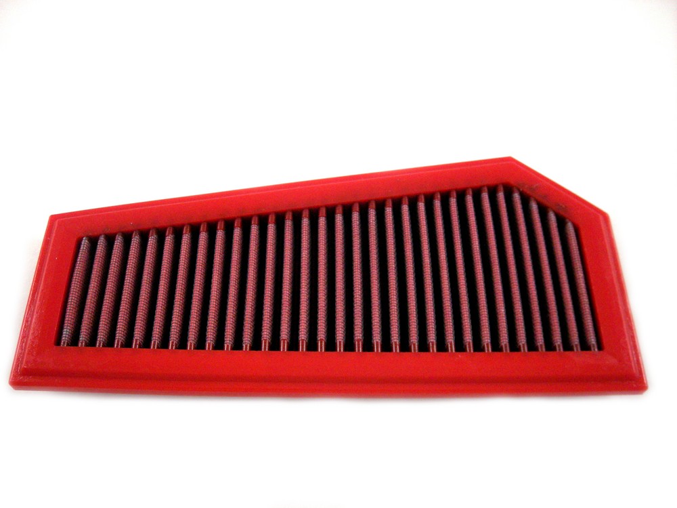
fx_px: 685
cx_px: 338
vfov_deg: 40.7
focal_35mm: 35
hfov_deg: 52.6
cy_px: 254
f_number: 2.8
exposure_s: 1/60
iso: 313
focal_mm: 5.7
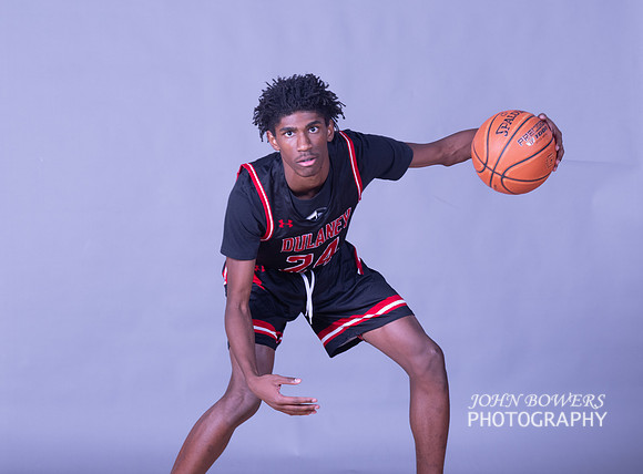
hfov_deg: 16.1
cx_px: 300
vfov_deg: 11.9
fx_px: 2276
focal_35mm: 123
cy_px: 213
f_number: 5.6
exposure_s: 1/200
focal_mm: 76
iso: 125
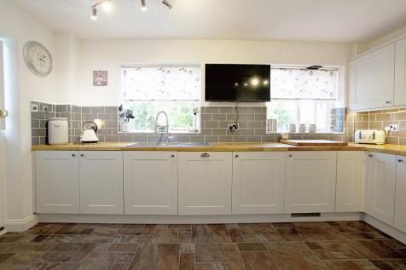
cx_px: 203
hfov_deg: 100.4
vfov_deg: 77.3
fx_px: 169
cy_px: 135
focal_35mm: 15
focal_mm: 10
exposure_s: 1/160
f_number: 4
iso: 1250
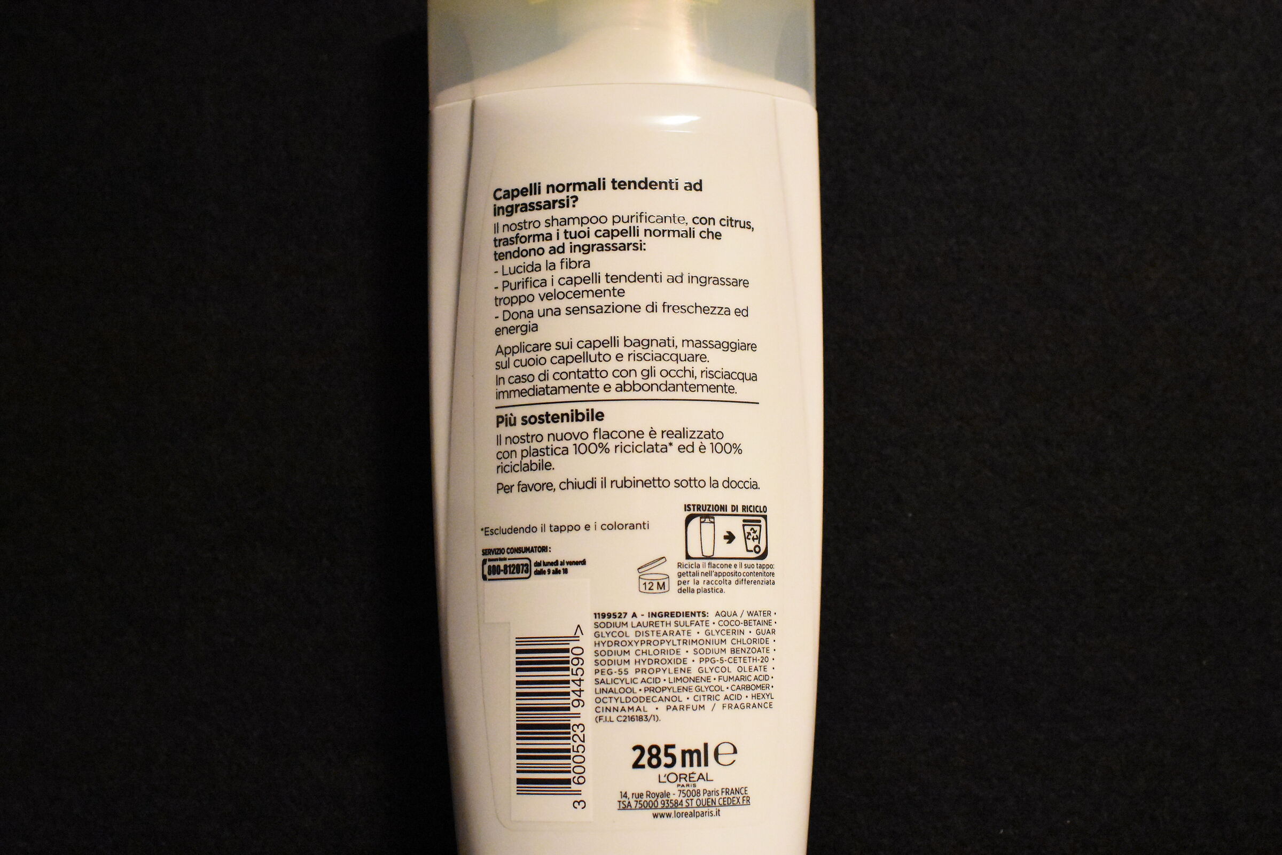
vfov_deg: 25.8
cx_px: 641
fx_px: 1869
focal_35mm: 52
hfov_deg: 37.9
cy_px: 428
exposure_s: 1/250
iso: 12800
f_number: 5.6
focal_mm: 35
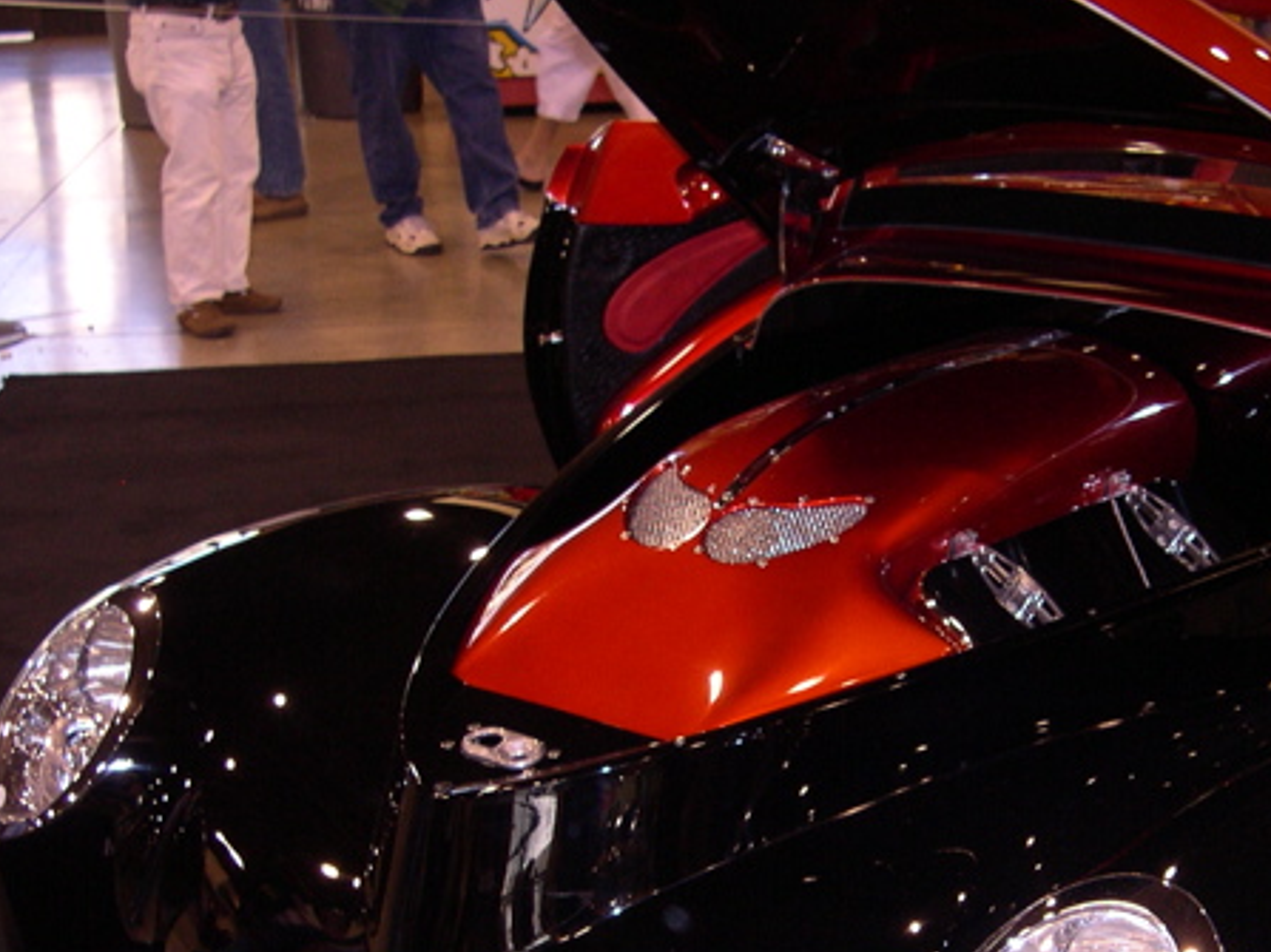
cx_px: 938
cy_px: 725
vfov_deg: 21.4
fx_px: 2496
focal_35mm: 68
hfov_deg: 28.2
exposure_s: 1/60
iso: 129
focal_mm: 8
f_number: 2.8
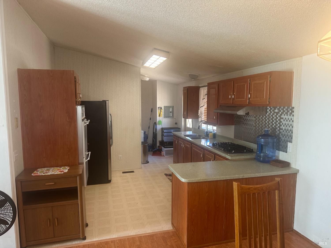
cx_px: 166
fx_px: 229
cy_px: 124
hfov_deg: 71.6
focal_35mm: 24
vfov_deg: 56.8
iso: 160
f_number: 1.78
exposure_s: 1/60
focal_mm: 6.86
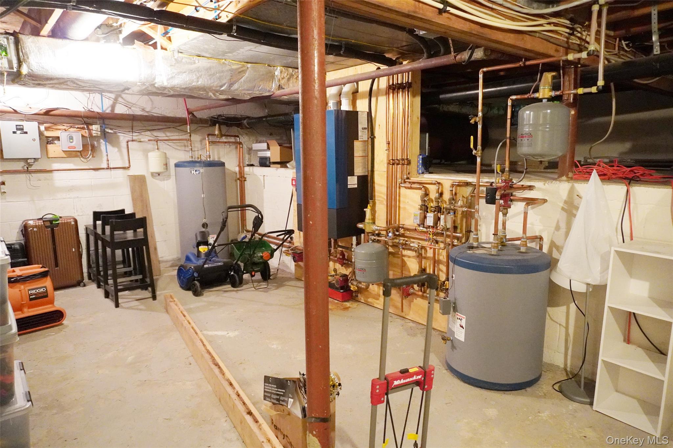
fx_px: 449
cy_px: 224
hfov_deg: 73.7
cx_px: 336
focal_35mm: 24
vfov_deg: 53.1
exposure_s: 1/50
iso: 6400
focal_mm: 16
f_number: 3.5
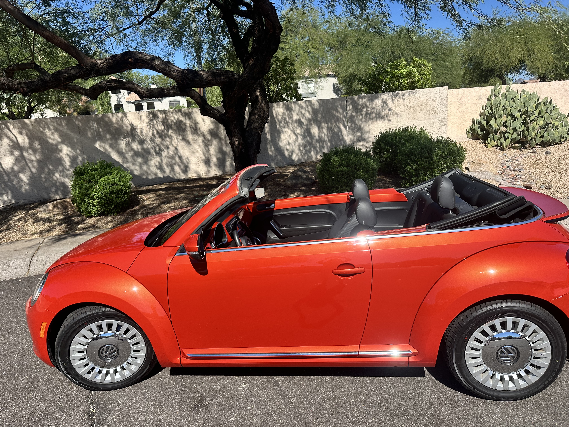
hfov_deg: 71.6
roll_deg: +3.8
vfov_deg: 56.8
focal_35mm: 24
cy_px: 214
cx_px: 284
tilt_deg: -11.9
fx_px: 394
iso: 80
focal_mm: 6.86
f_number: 1.78
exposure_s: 1/3247
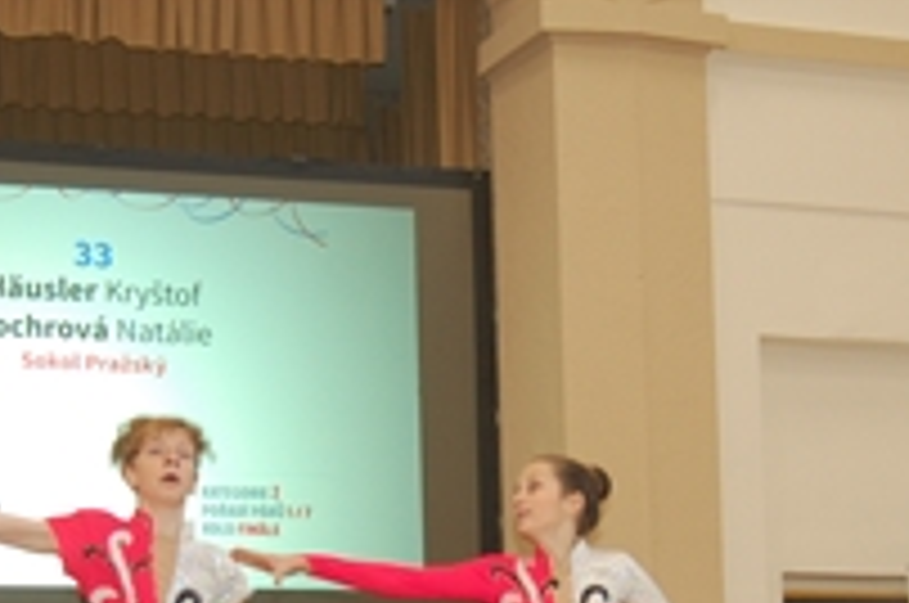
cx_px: 392
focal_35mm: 85
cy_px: 734
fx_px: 2149
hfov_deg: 23.9
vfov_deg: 15.4
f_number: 3.8
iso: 400
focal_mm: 23
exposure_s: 1/60
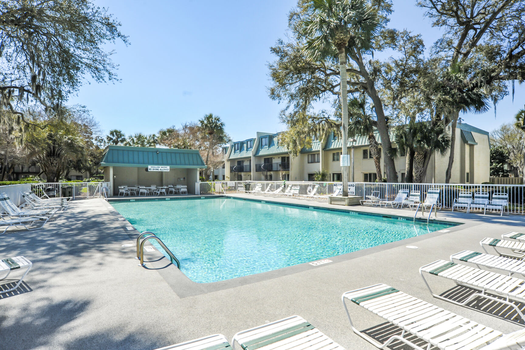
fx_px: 262
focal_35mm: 18
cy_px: 175
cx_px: 262
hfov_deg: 90.0
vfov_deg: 67.4
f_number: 11
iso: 400
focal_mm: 18
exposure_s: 1/640
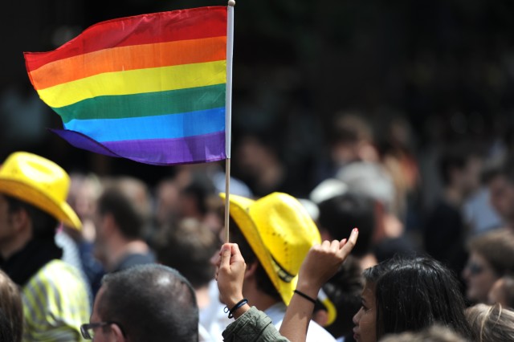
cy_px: 171
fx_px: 2854
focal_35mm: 200
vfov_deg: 6.9
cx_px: 257
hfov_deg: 10.3
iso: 200
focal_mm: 200
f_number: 2.8
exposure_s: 1/3200
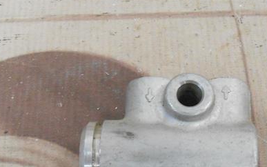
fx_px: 415
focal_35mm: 57
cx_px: 156
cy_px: 203
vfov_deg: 21.1
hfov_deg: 35.6
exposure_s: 1/20
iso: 400
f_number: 3.5
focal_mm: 4.6
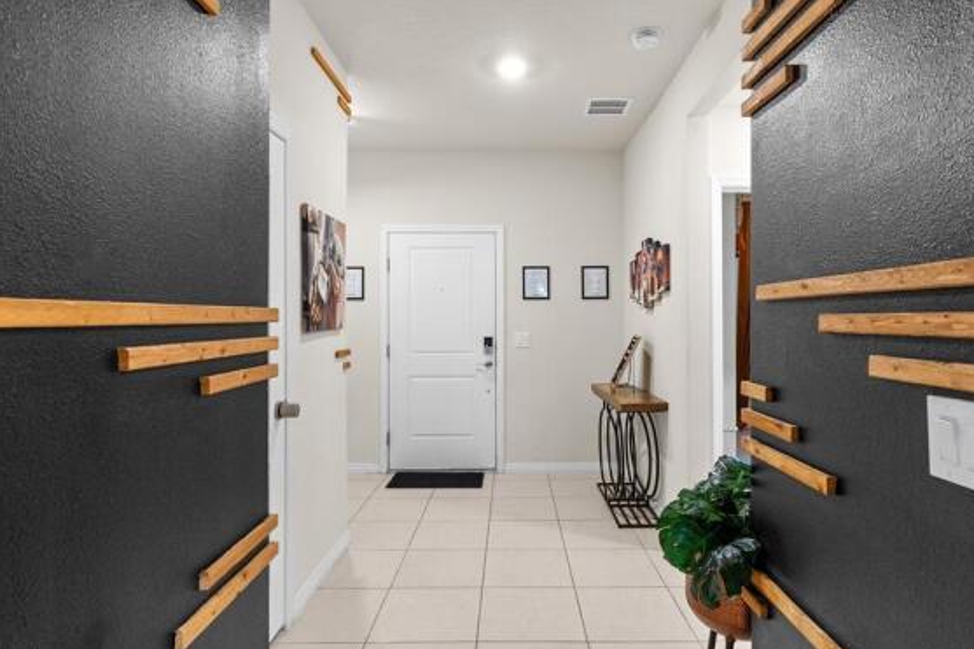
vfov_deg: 61.9
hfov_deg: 83.9
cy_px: 324
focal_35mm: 20
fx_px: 541
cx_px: 515
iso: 400
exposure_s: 1/1.67
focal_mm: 17
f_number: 8
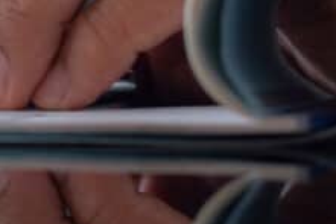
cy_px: -19
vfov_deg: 3.9
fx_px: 3245
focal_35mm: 348
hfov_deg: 5.8
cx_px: -220
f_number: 2.8
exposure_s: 1/50
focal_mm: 50
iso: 160
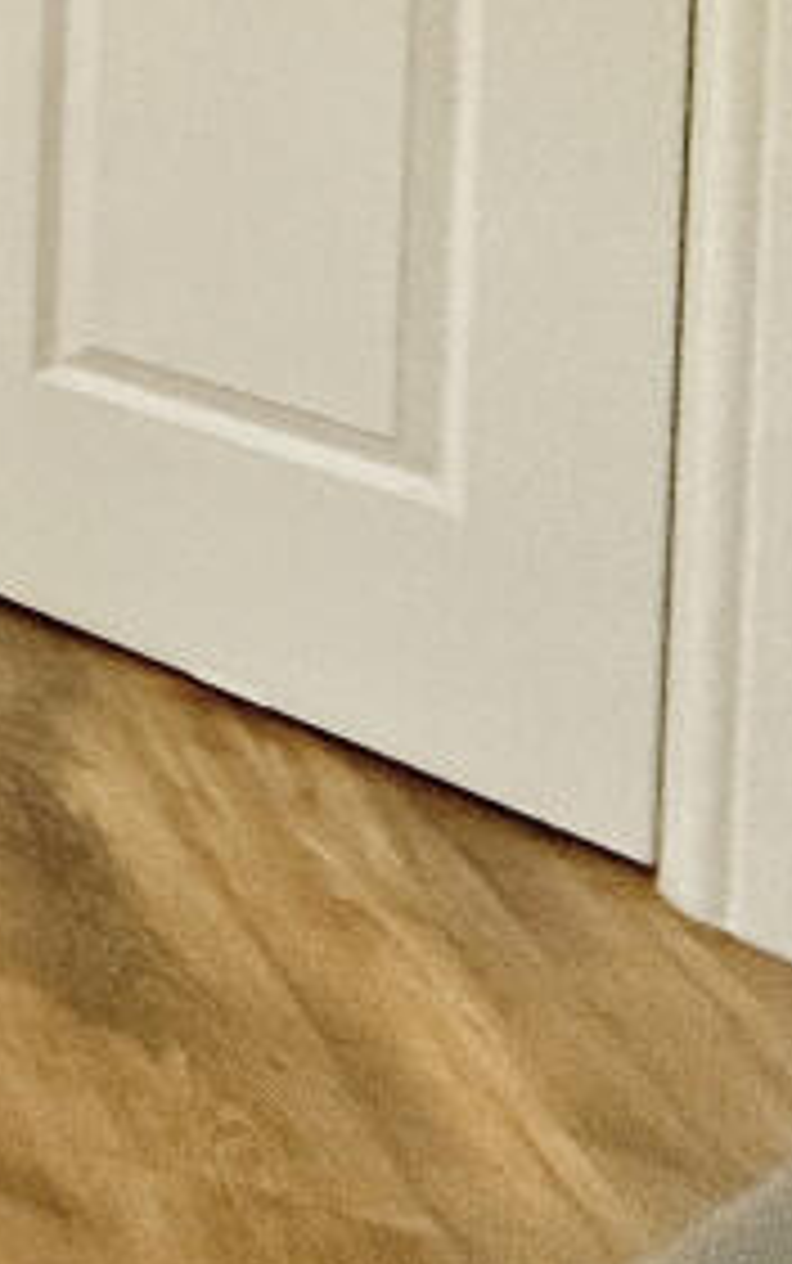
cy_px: -364
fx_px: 1862
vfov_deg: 30.1
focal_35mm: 54
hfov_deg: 13.4
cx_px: -1296
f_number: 2.2
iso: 320
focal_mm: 2.22
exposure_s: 1/79
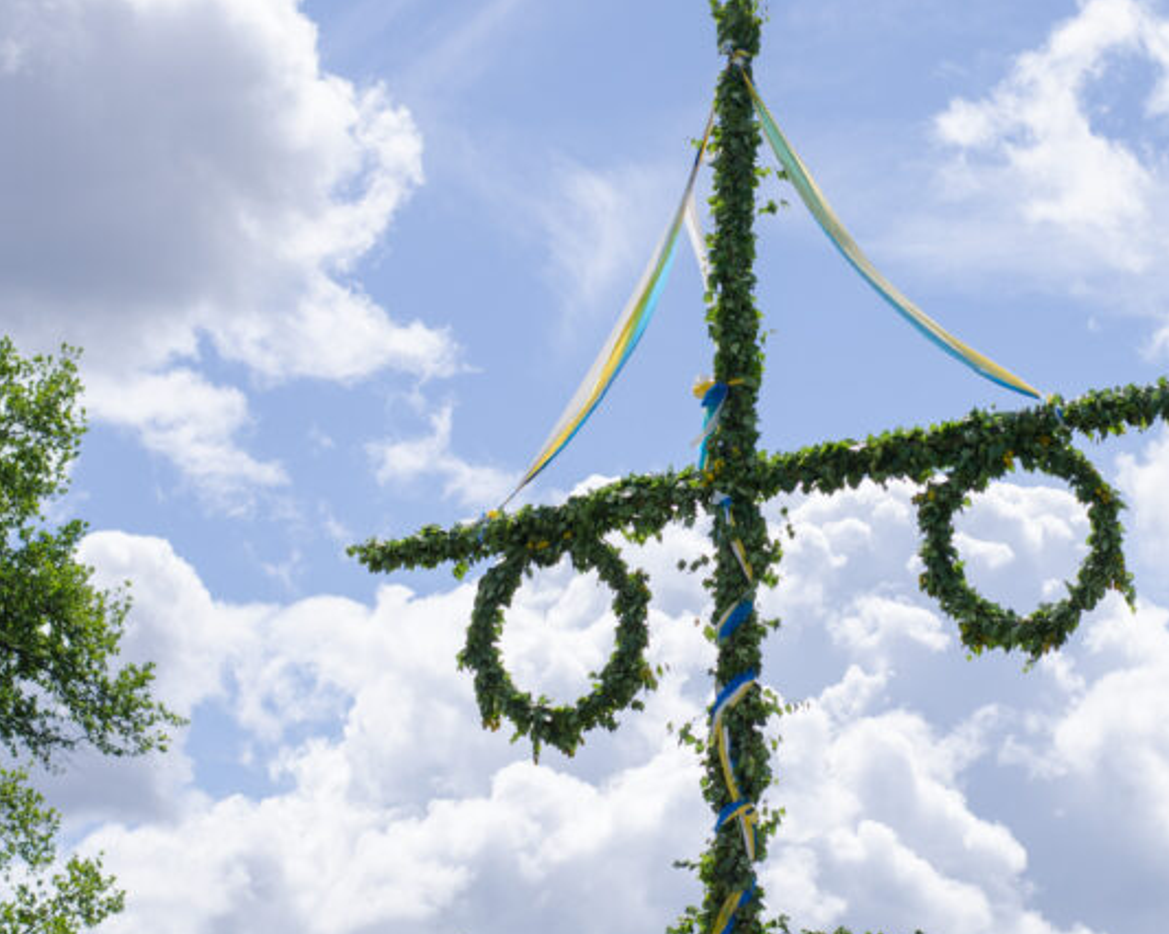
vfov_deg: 11.4
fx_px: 4669
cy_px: 423
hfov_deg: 14.2
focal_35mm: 135
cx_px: 787
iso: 100
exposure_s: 1/640
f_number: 7.1
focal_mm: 50
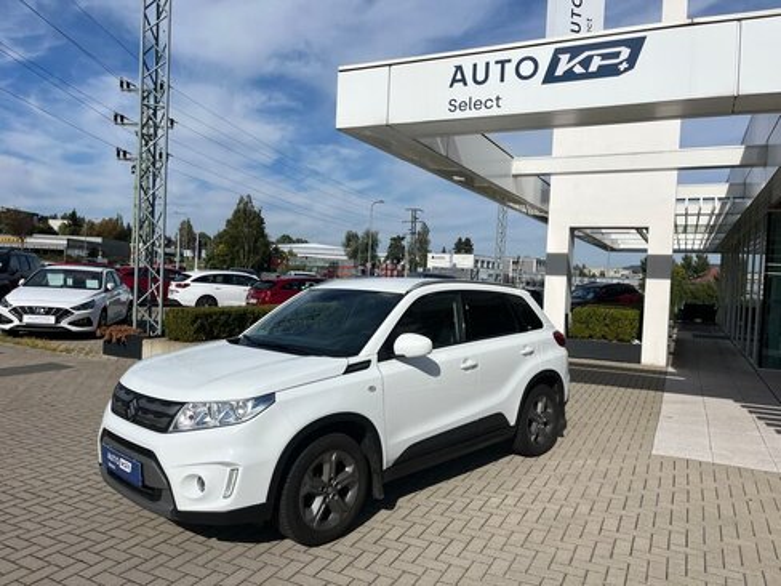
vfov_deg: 53.1
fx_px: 587
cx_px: 390
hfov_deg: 67.3
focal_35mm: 26
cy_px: 293
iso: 50
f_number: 1.6
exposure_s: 1/9091
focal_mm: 5.1
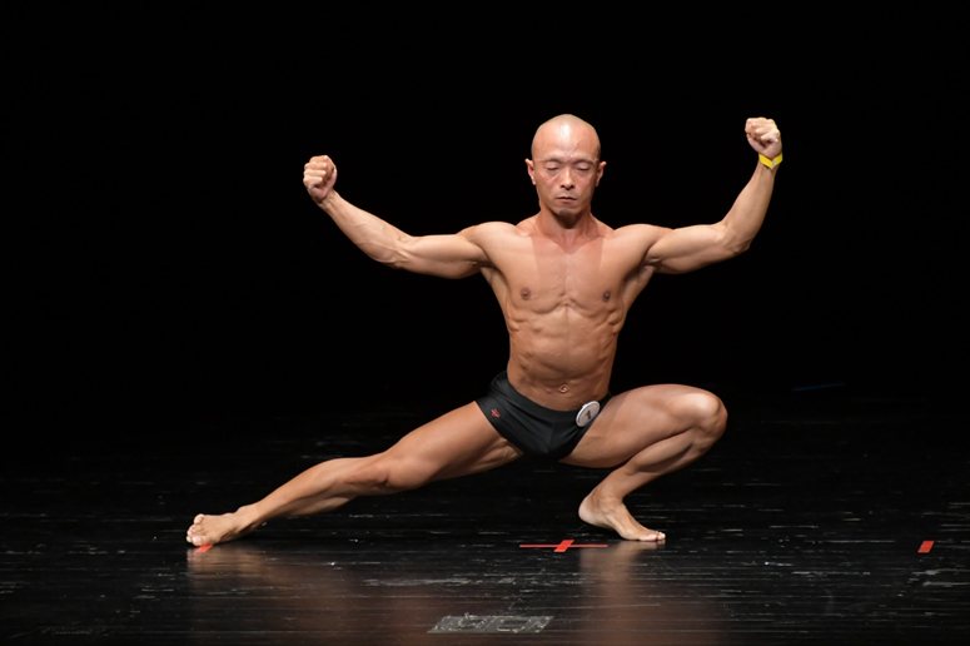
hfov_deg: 5.5
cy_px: 323
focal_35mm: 375
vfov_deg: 3.7
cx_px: 485
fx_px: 10099
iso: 3200
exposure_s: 1/400
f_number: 5.6
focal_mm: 250
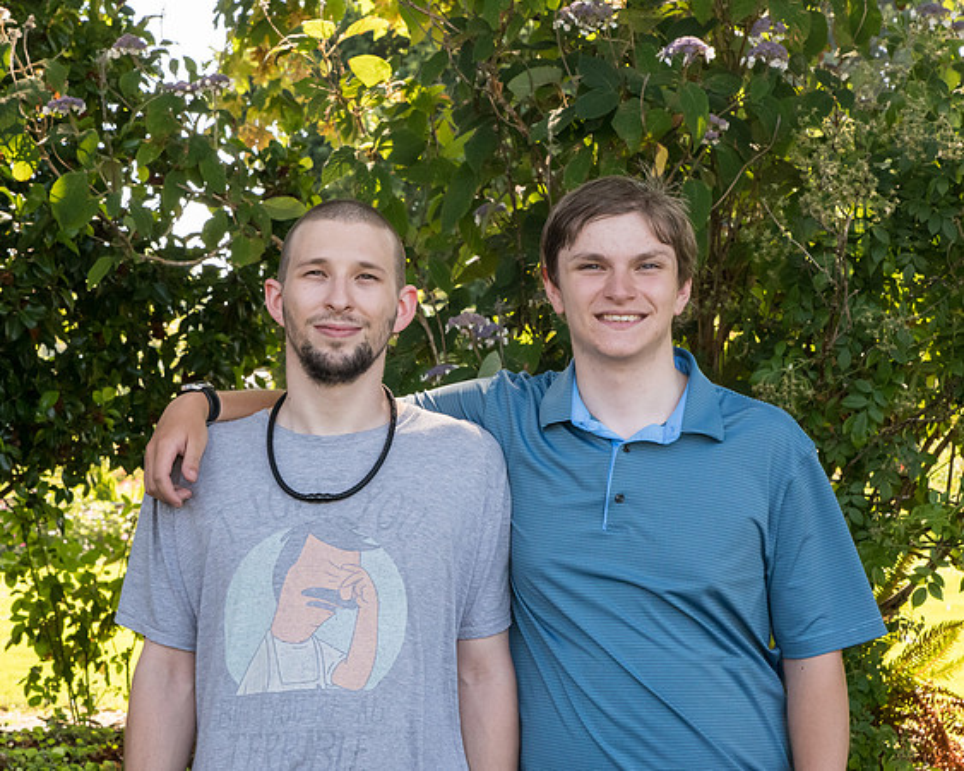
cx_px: 434
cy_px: 480
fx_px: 2983
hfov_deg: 18.4
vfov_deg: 14.7
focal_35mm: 105
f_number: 9
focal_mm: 55
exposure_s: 1/320
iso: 1600
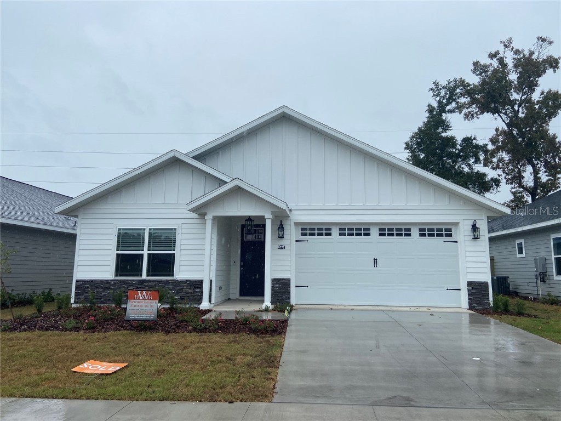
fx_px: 421
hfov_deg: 67.3
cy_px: 210
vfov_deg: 53.1
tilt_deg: +9.5
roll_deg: -1.0
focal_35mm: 26
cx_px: 280
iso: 32
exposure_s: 1/998
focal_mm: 4.25
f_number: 1.8
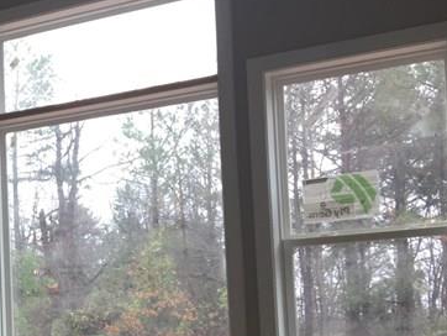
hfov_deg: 21.7
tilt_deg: +5.1
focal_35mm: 82
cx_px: -119
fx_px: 1060
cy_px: 268
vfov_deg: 17.9
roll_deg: +1.8
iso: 50
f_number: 2.2
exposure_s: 1/30
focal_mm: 4.15
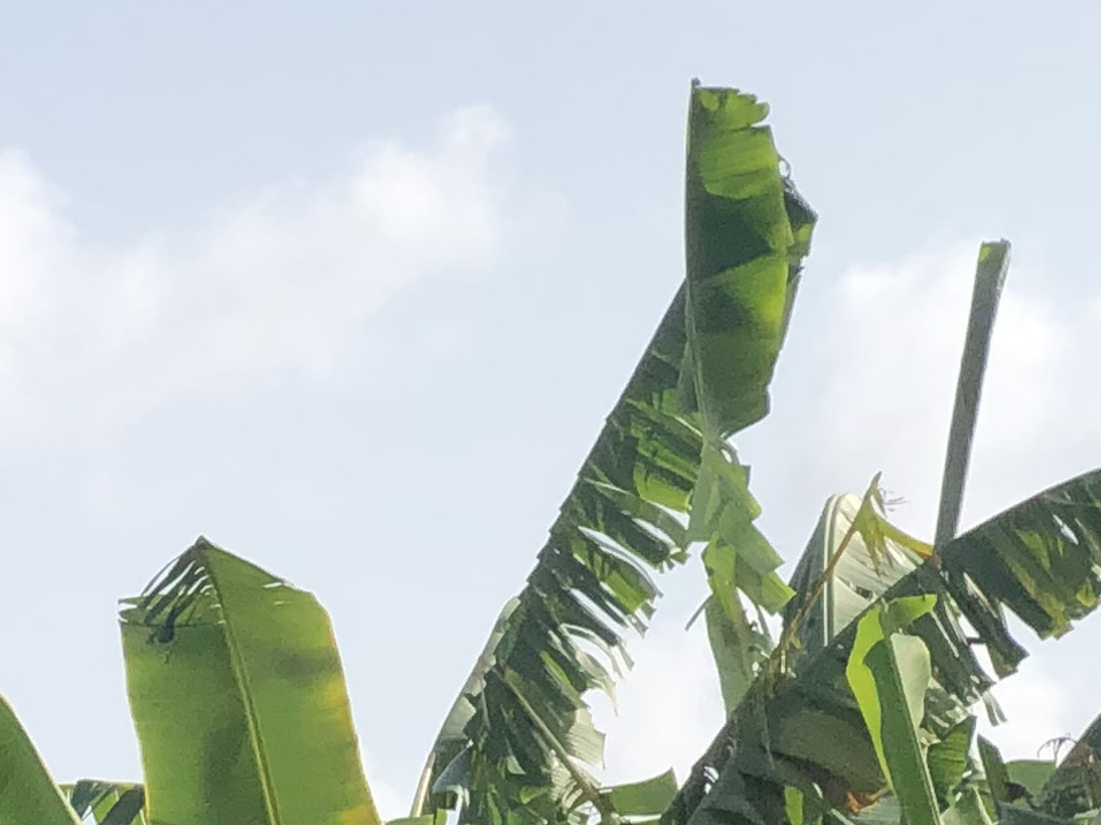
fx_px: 8078
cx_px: -1070
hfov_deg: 7.5
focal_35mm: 254
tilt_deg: -0.6
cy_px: 1705
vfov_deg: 5.7
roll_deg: +1.0
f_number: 2.4
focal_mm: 6
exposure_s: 1/1116
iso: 16
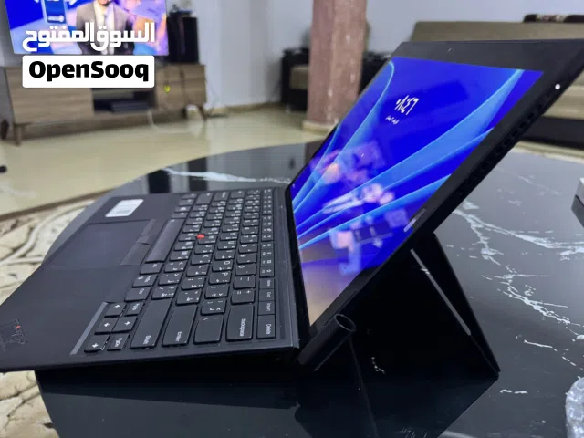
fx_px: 405
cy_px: 219
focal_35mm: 24
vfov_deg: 56.8
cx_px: 292
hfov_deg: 71.6
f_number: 1.78
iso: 800
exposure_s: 1/46
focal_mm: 6.76
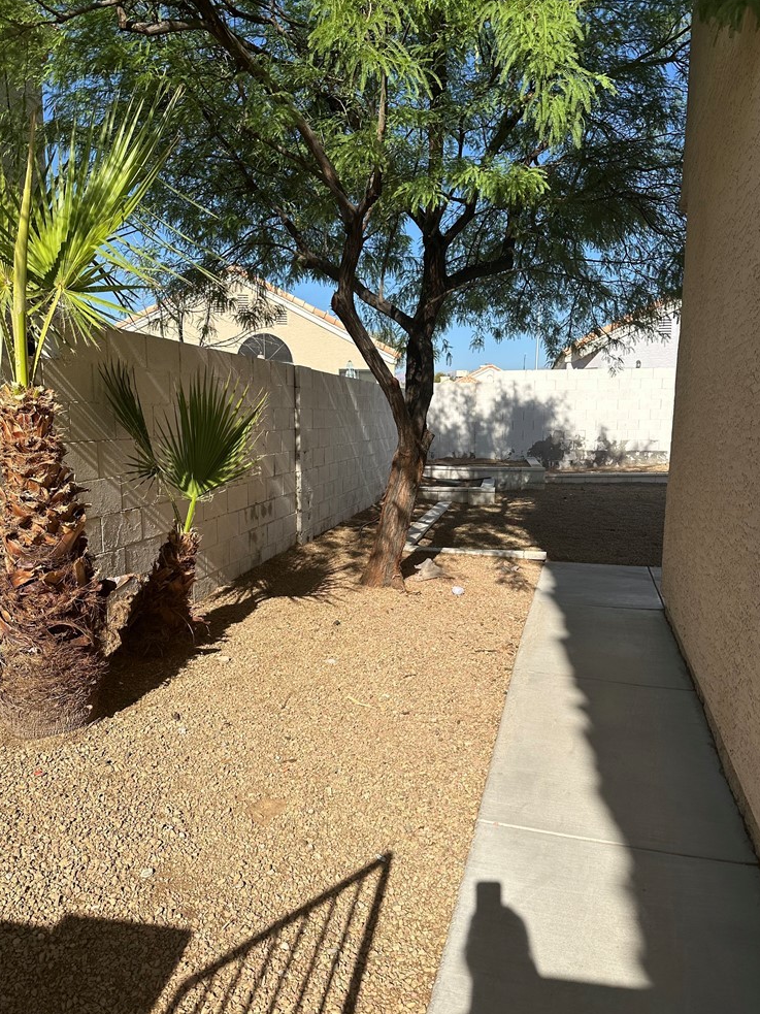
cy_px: 525
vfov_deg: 69.4
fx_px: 732
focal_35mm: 25
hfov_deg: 54.9
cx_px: 386
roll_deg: +0.2
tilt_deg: -6.1
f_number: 1.78
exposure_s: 1/5263
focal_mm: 6.86
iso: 80
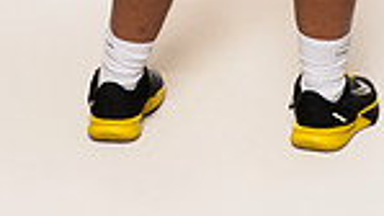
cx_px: 299
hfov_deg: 11.7
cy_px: -352
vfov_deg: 6.3
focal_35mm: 183
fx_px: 1864
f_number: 7.1
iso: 800
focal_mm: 58
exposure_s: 1/320
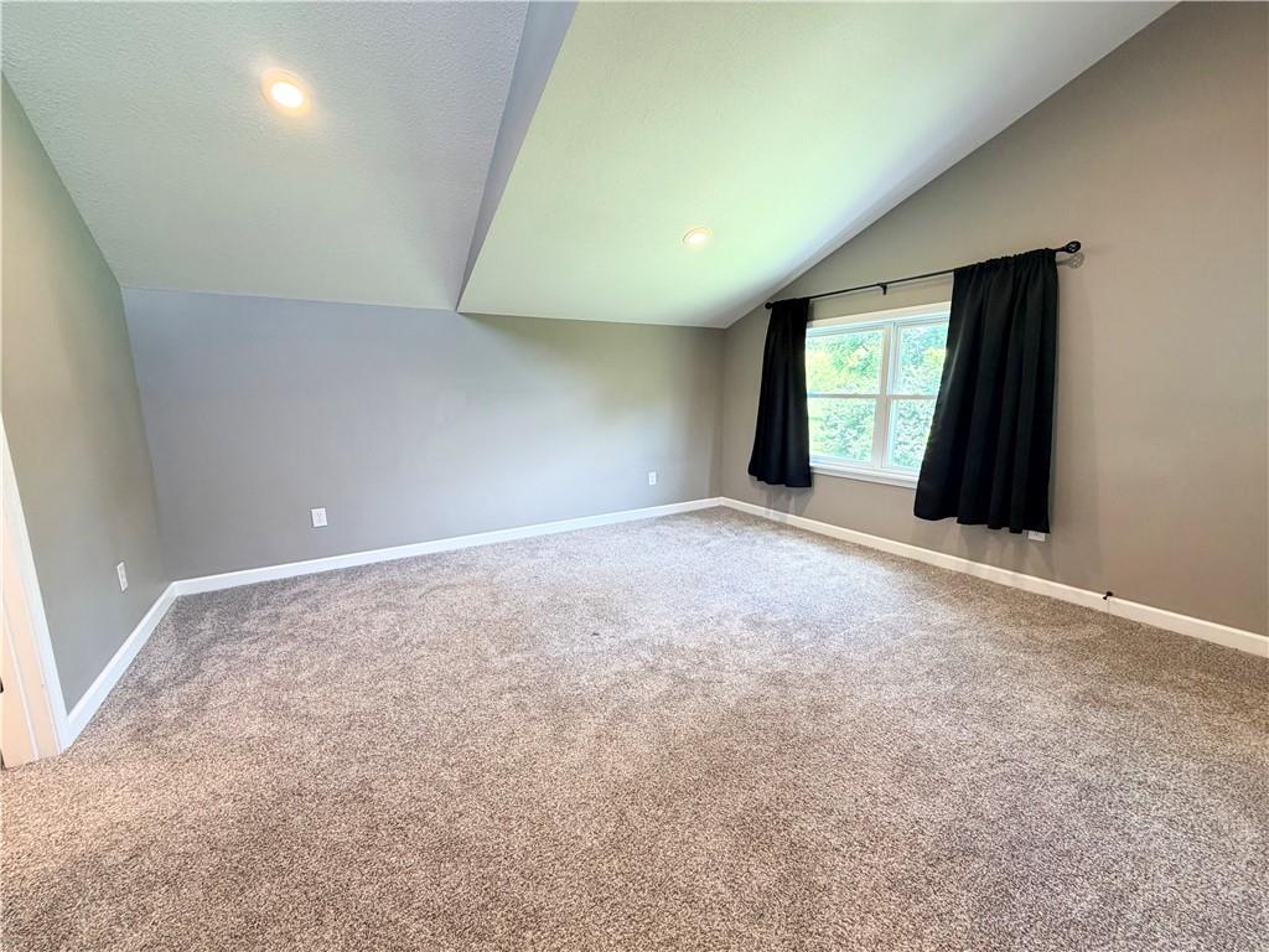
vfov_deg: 85.7
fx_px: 513
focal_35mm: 14
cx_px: 634
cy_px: 476
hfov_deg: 102.1
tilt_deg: -10.2
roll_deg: +0.8
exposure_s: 1/60
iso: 200
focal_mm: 2.22
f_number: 2.2
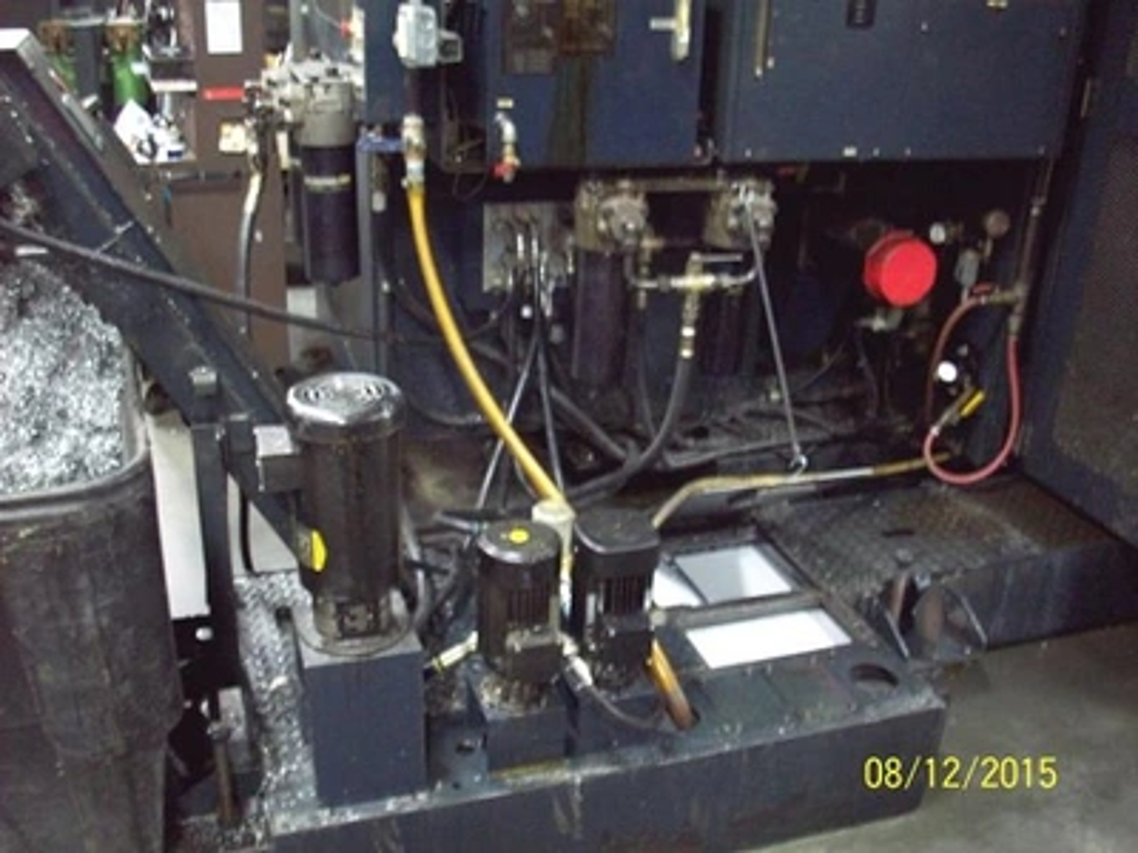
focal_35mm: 37
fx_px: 1216
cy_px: 426
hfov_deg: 50.1
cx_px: 569
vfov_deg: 38.7
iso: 200
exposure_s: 1/8
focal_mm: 6.2
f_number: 2.8
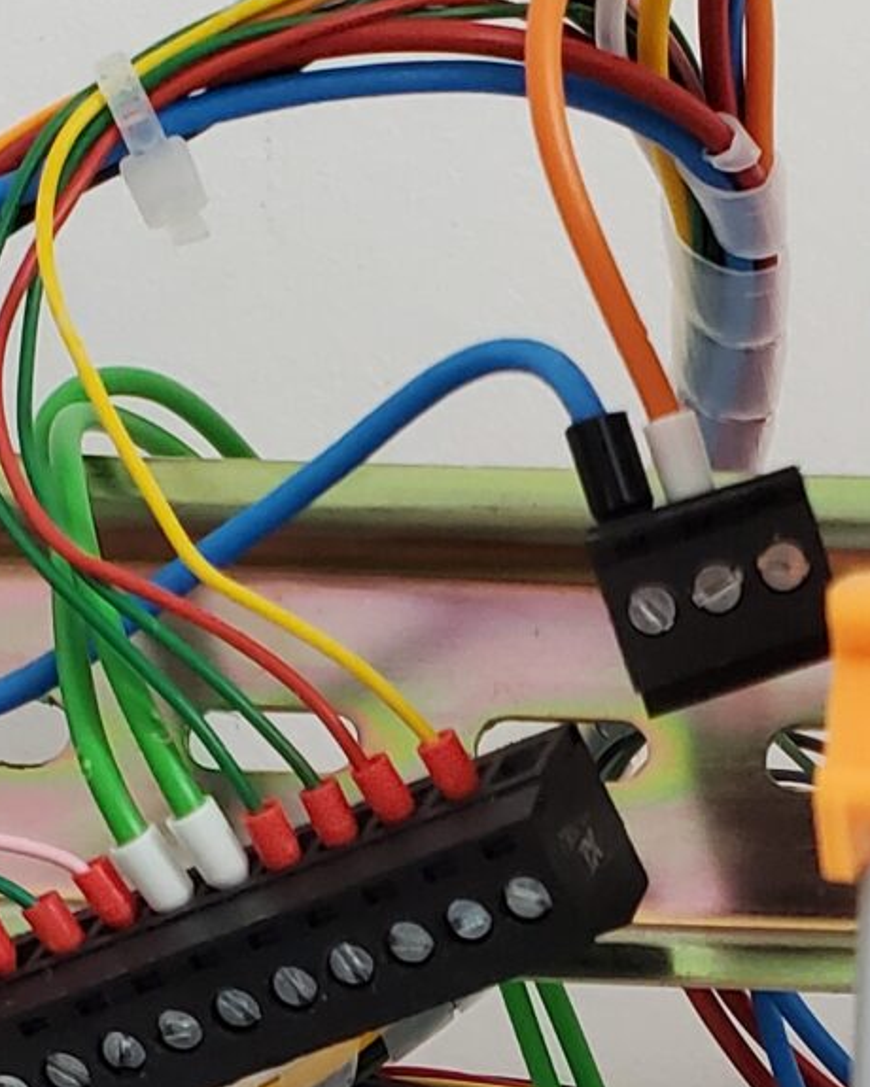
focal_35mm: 113
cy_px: 1153
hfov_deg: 13.5
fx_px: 3637
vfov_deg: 16.6
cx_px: 826
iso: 200
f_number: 2.4
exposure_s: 1/60
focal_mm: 4.3
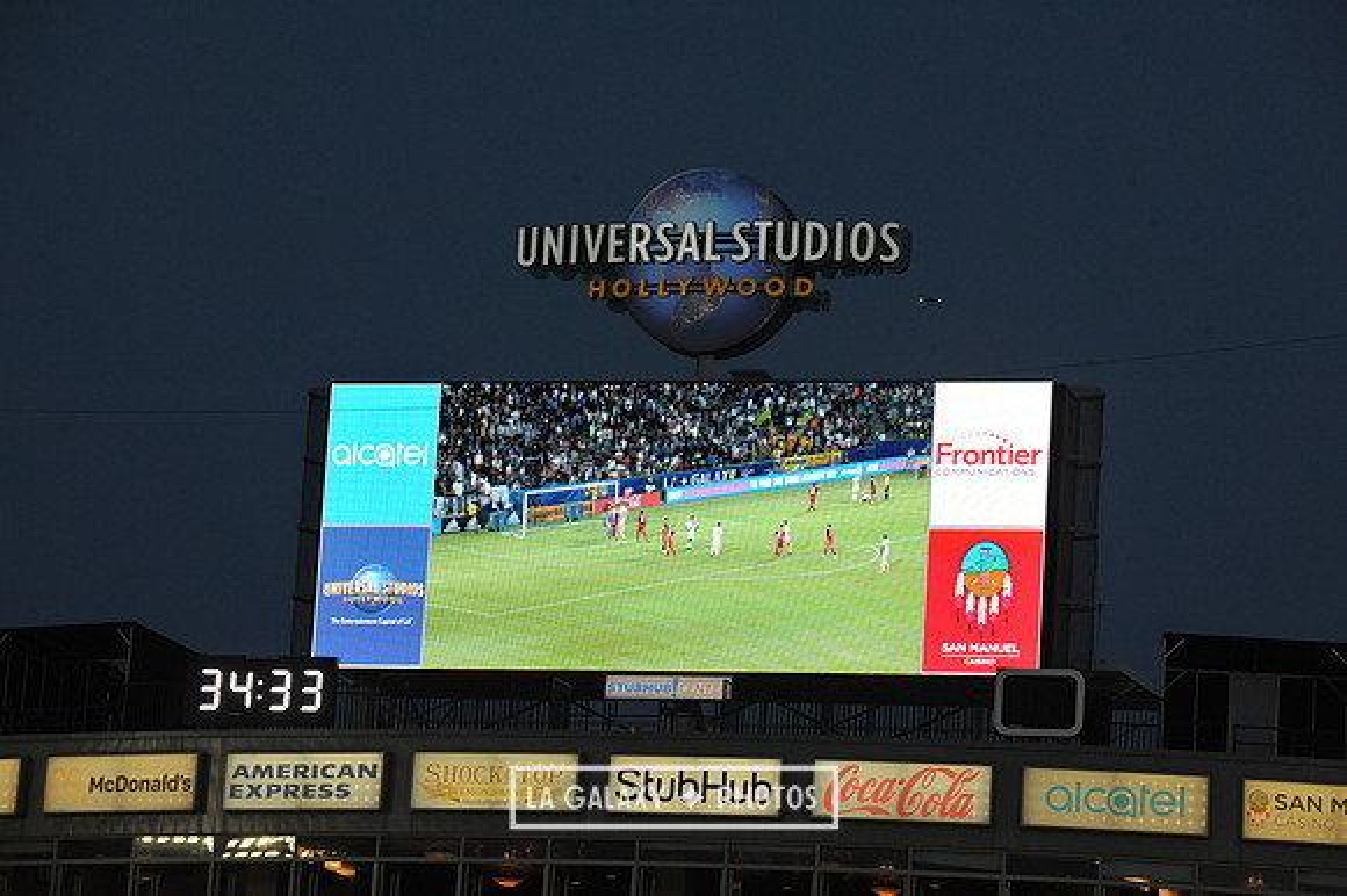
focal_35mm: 160
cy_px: 448
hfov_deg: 12.8
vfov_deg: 8.6
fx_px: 5983
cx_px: 674
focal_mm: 160
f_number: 9
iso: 1250
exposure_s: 1/320
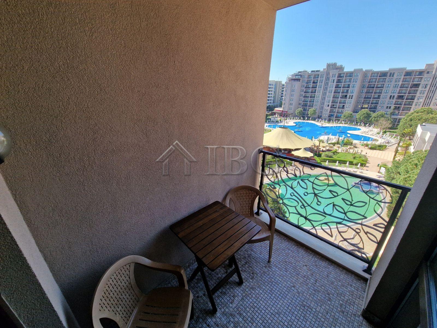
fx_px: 164
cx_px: 218
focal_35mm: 13
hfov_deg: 106.2
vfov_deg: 89.9
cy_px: 164
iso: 50
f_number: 2.2
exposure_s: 1/616
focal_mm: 2.2
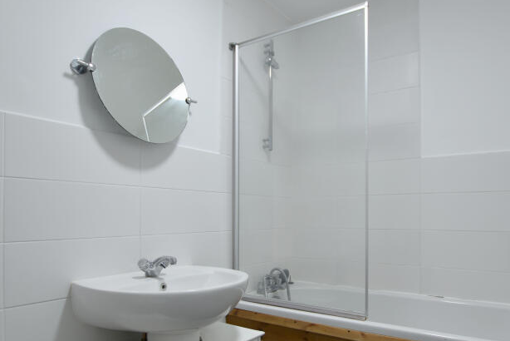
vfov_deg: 51.0
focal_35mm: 25
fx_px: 354
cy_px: 207
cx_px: 258
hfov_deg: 71.5
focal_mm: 10
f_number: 3.5
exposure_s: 1/25
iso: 100
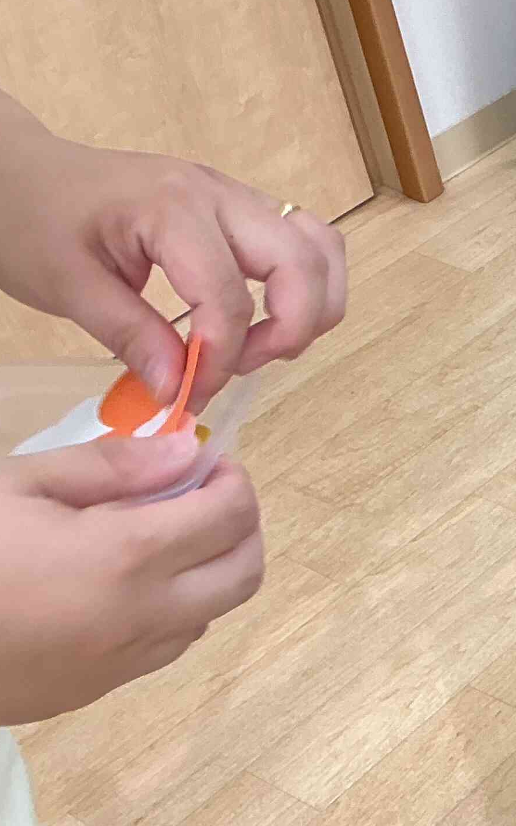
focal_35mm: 87
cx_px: 1142
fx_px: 1959
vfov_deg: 23.8
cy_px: 405
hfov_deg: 12.5
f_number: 1.8
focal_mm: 3
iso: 40
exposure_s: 1/60
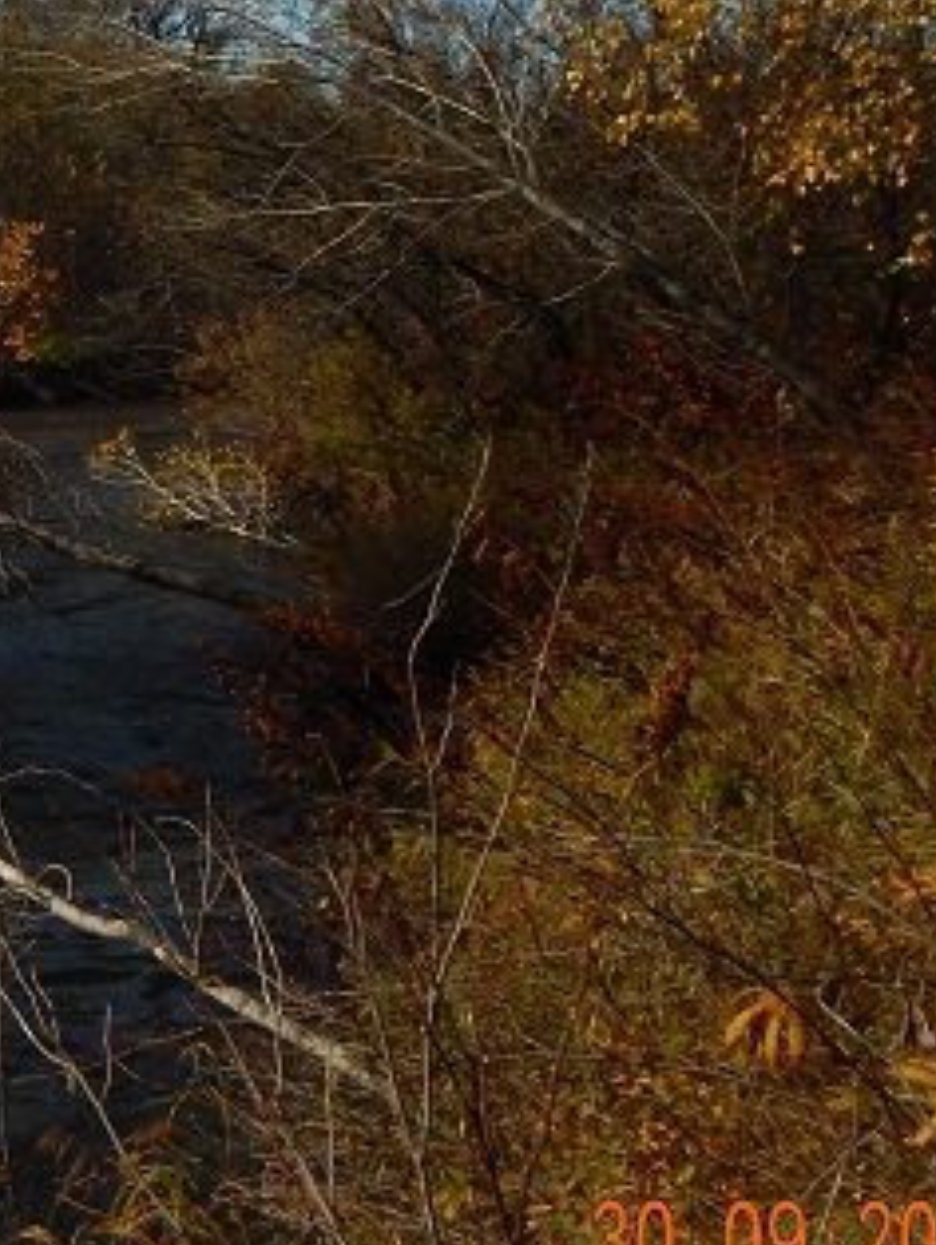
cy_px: 297
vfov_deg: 33.6
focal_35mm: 56
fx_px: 2016
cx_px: -20
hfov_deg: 24.8
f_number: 6
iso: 200
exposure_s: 1/1250
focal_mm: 4
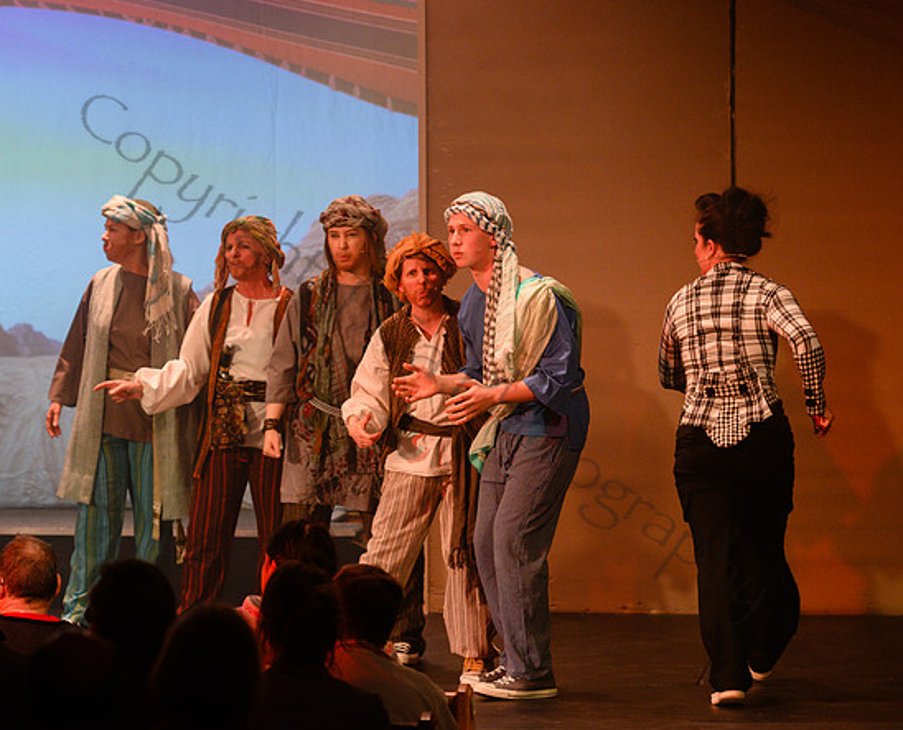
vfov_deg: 9.8
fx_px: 4267
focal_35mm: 159
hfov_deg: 12.1
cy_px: 350
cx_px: 268
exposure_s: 1/200
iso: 640
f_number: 2.8
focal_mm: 110
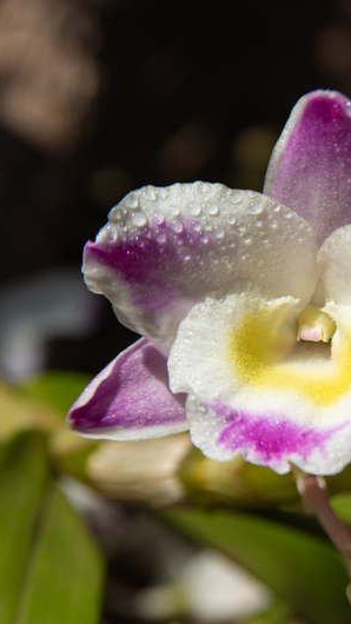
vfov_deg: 13.9
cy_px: 313
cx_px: 380
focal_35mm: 155
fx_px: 2565
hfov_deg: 7.8
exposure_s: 1/250
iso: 100
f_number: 9
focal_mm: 98
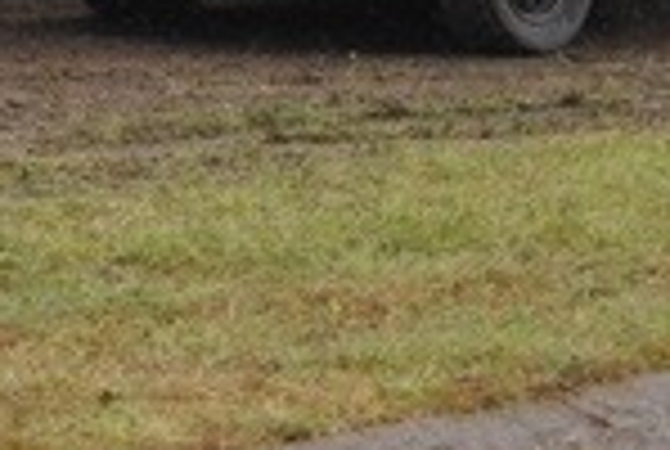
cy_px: -320
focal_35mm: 257
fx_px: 4793
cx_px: -175
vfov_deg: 5.3
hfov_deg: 7.9
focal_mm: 40
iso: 280
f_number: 4.8
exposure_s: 1/500
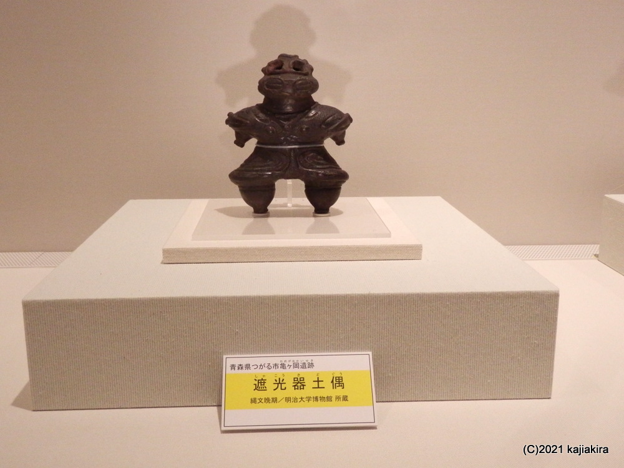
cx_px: 312
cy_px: 234
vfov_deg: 38.7
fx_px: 667
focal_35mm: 37
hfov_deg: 50.1
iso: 800
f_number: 3.6
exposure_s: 1/160
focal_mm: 6.6
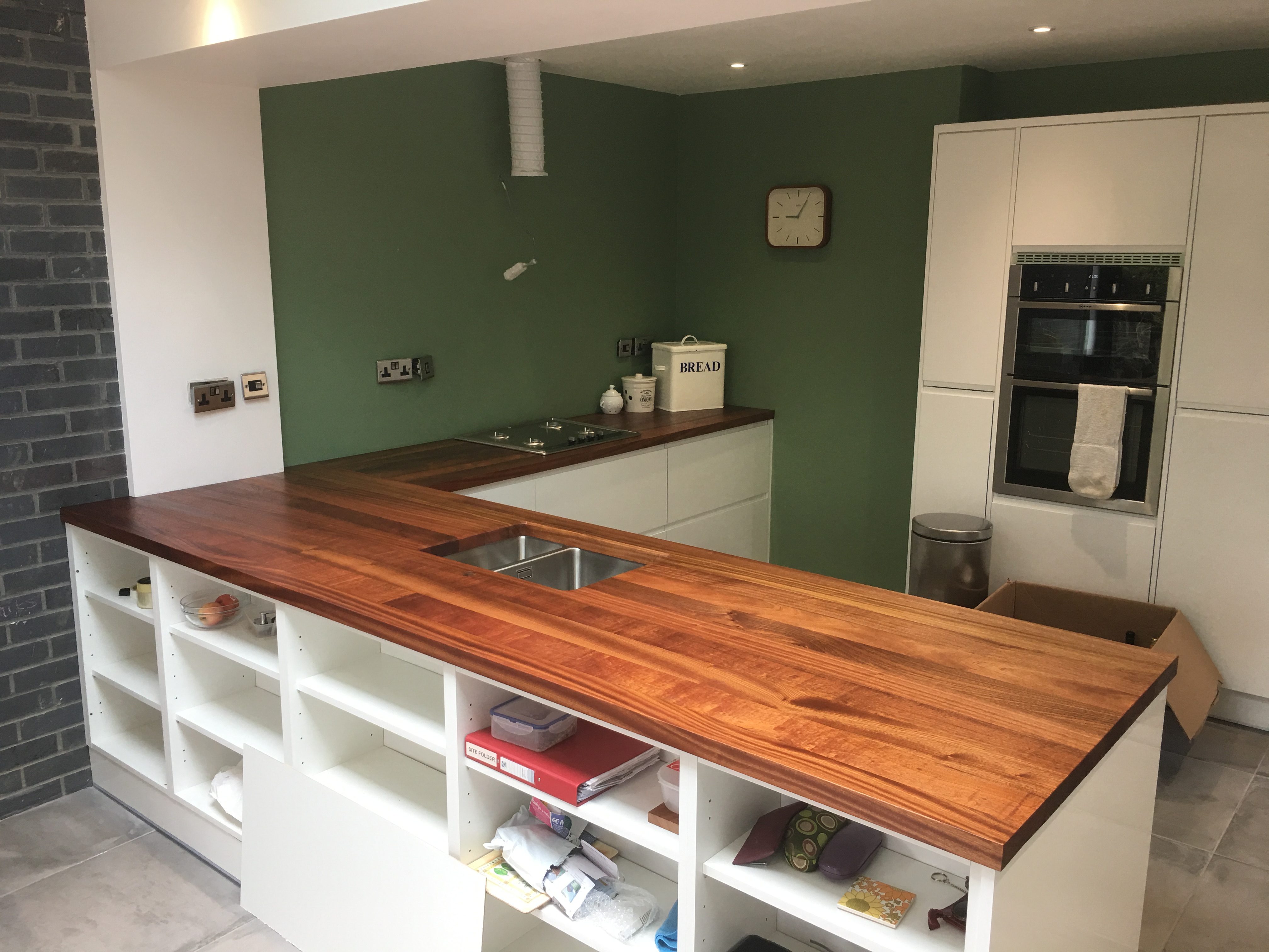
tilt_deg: -9.9
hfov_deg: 61.7
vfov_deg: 48.2
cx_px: 634
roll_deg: -0.2
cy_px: 476
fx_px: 1063
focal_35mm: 29
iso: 32
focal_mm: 4.15
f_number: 2.2
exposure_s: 1/33
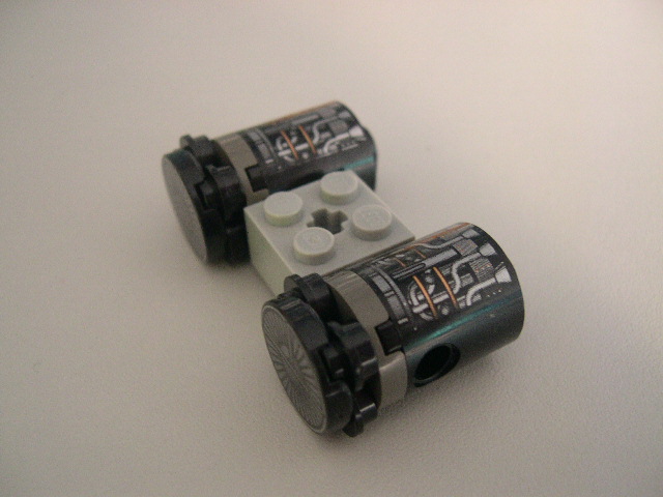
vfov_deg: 37.7
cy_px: 248
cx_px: 332
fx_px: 728
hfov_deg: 49.0
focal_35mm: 38
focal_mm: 8
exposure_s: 1/4.3
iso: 396
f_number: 2.8
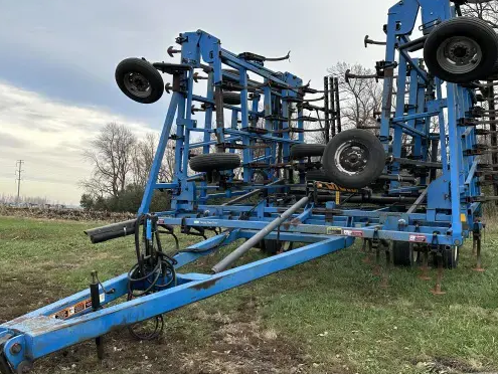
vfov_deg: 45.5
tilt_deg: +2.6
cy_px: 200
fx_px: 446
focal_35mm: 31
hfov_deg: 58.3
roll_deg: -3.4
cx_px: 264
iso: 80
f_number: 1.78
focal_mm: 6.86
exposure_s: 1/529
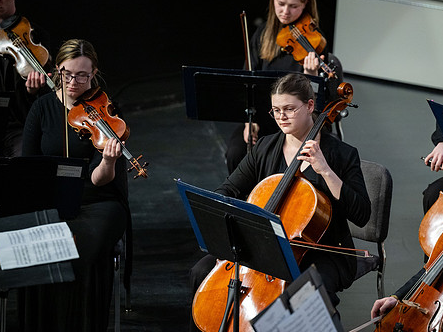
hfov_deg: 7.9
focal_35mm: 252
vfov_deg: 5.9
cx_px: 268
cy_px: 158
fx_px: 3224
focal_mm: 200
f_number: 2.8
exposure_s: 1/500
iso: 1600
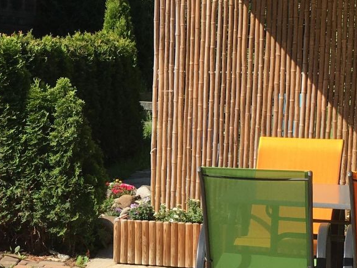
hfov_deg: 18.9
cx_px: 23
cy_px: 166
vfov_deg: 14.5
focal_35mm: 102
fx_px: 1052
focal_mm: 4.15
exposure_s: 1/1166
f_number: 2.2
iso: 25
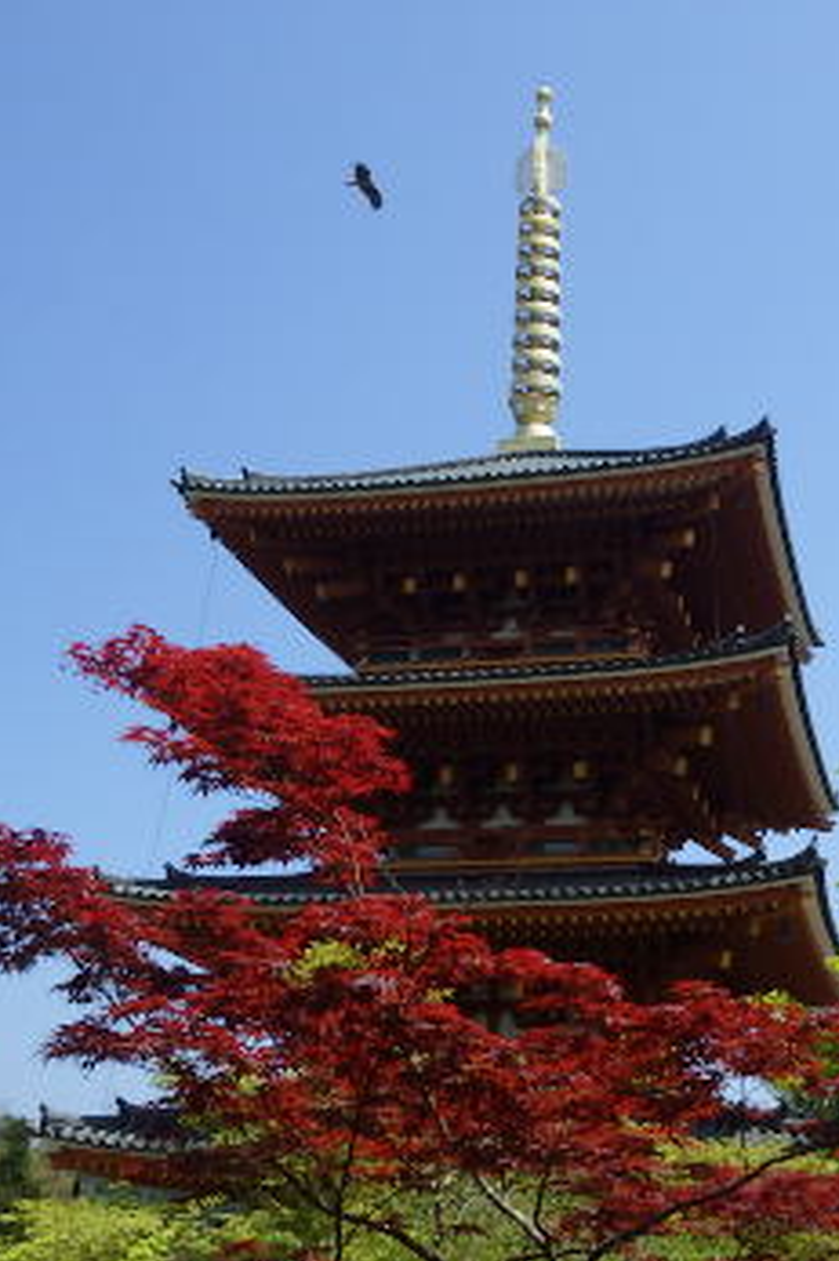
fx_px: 1680
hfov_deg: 28.0
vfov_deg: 41.1
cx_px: 516
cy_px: 567
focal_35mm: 48
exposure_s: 1/200
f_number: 7.9
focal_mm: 4.5
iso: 125
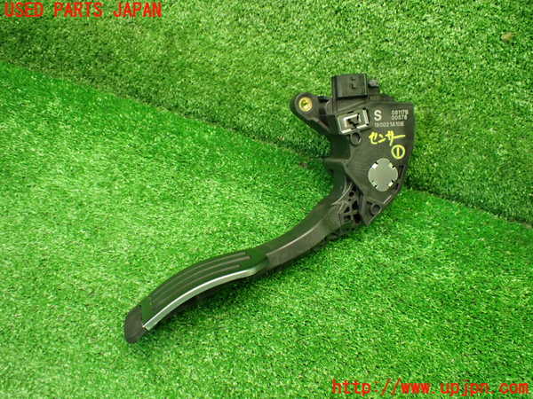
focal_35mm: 30
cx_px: 266
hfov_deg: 60.0
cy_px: 200
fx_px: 462
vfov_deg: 46.8
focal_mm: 5.4
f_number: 2.3
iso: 800
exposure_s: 1/80
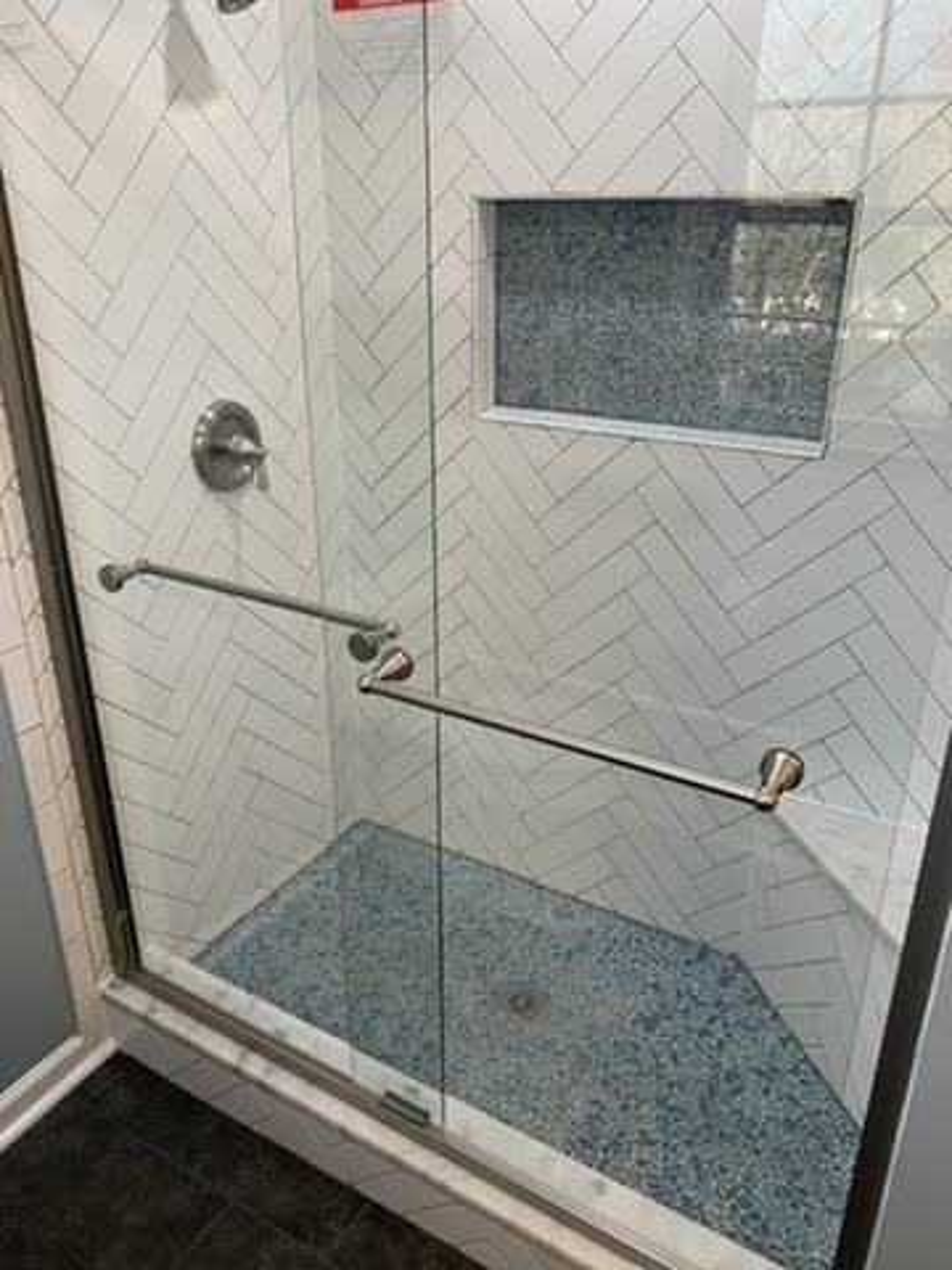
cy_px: 635
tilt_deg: -22.8
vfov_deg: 67.3
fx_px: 953
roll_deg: -0.1
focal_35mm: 26
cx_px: 476
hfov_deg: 53.1
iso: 64
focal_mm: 4.25
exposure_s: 1/60
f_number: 1.8
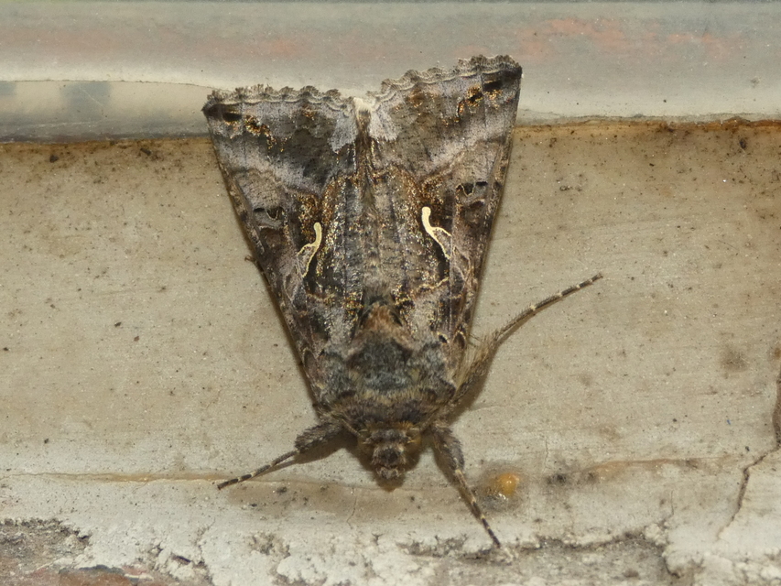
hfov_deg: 17.6
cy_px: 293
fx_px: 2527
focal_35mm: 112
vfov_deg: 13.2
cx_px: 390
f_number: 5
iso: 250
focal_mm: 20.1
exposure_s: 1/80
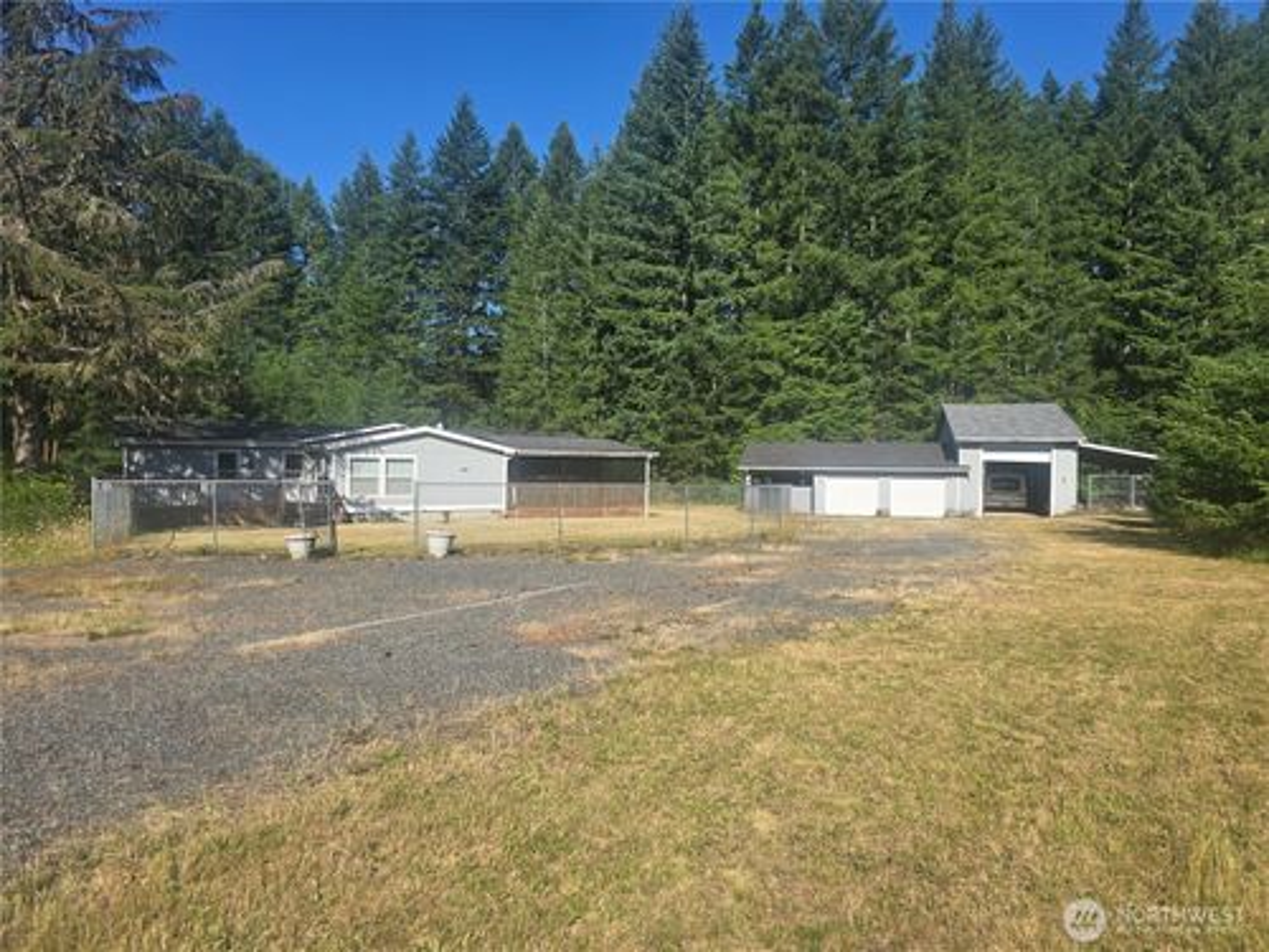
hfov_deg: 73.9
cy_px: 476
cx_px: 634
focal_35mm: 23
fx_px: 843
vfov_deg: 58.9
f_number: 1.7
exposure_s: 1/701
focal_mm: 6.3
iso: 12
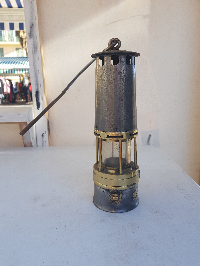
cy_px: 133
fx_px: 200
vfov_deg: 67.3
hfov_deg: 53.1
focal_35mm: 26
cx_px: 100
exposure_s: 1/373
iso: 40
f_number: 1.7
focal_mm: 4.2
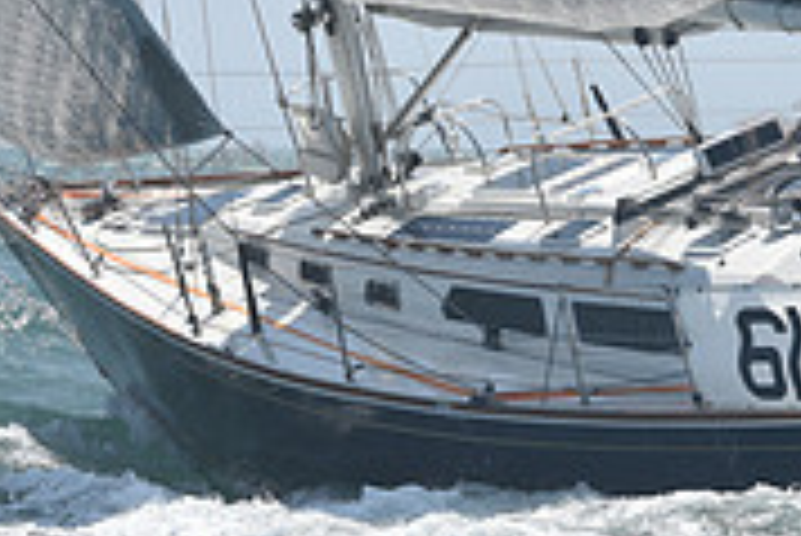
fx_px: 5077
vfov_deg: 6.0
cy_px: -79
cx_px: 504
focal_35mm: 228
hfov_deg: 9.0
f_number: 10
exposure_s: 1/1000
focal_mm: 70
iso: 320
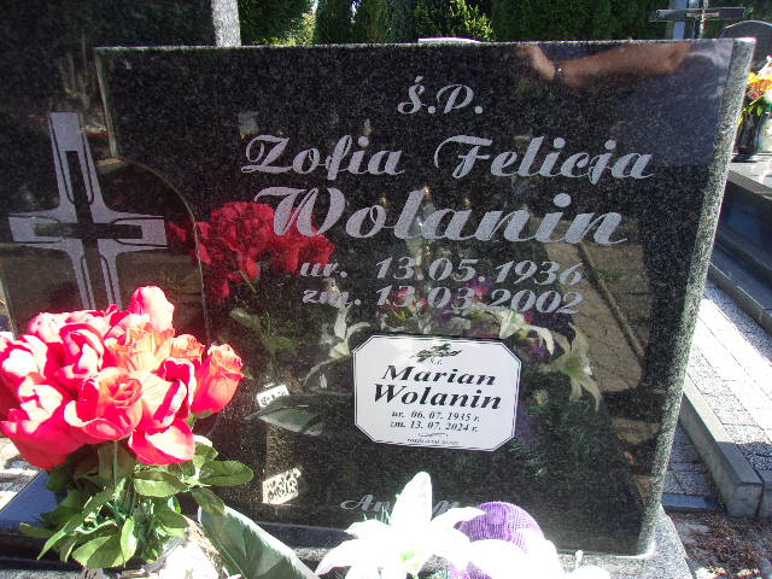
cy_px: 290
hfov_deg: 65.3
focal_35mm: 27
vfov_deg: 51.4
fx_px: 602
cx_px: 386
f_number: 3
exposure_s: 1/220
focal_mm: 4.9
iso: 80
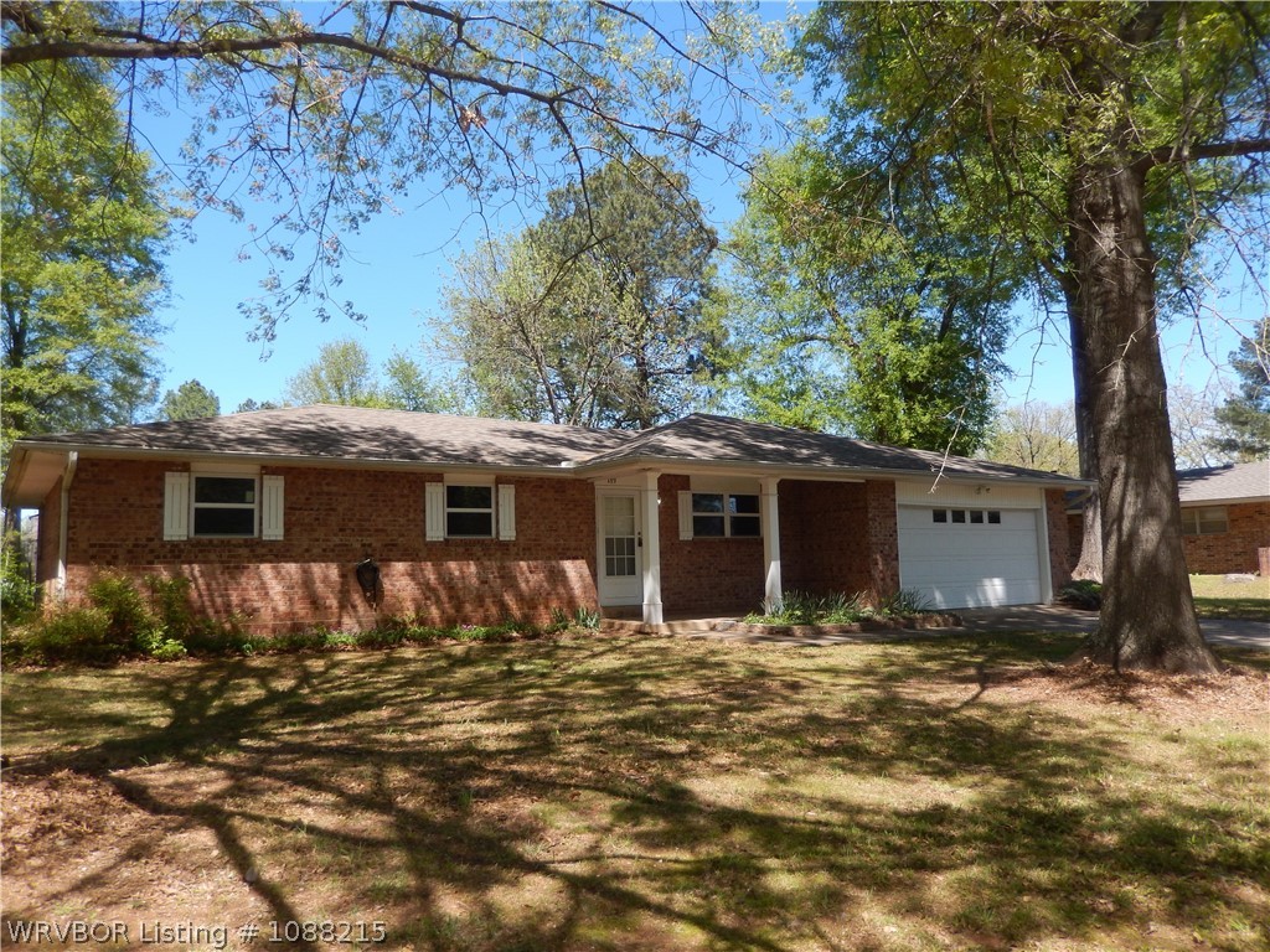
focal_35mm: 25
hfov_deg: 69.4
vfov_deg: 54.9
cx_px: 635
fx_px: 917
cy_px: 476
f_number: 3.4
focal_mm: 4.5
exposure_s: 1/640
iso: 125
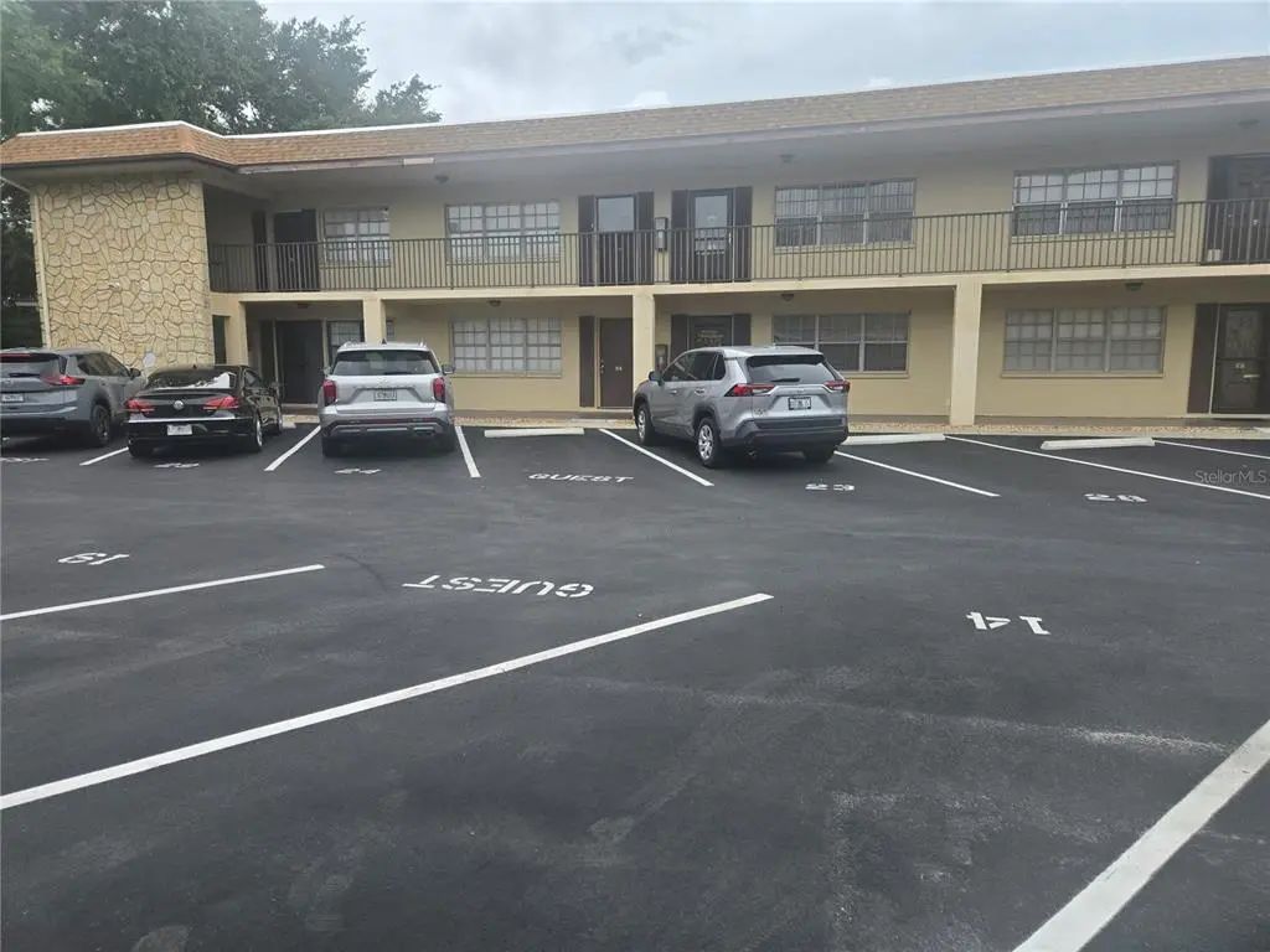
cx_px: 635
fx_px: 844
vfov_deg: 58.9
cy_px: 476
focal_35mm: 23
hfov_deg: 73.9
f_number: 1.8
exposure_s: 1/2921
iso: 50
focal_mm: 5.4
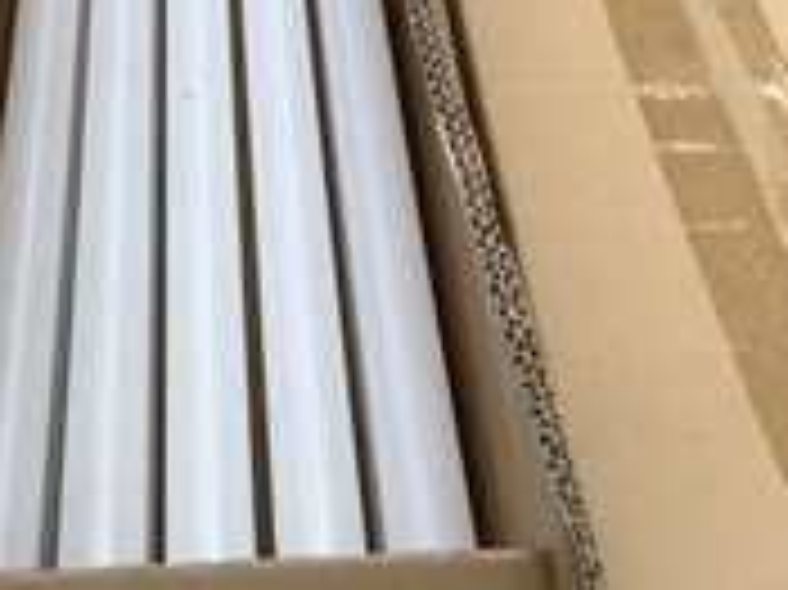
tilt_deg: -36.2
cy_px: -18
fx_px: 1615
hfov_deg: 27.2
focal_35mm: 71
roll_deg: +0.1
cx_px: 248
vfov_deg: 20.0
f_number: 2.4
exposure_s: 1/1773
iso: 25
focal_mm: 3.3
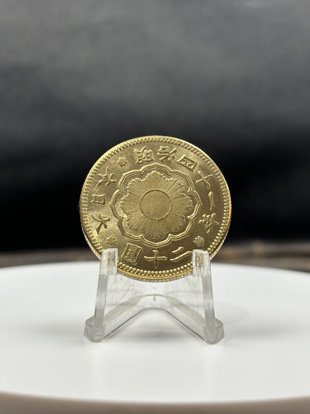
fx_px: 621
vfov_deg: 36.8
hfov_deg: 28.0
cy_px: 207
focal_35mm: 52
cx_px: 155
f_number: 1.6
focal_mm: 5.96
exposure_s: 1/62
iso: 50
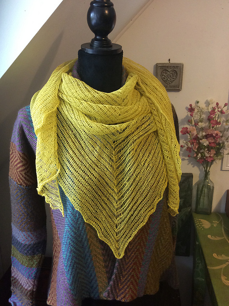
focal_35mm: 32
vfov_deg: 56.9
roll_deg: +1.1
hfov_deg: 44.1
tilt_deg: -17.1
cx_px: 114
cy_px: 153
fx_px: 283
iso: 125
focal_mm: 3.3
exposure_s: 1/25
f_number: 2.4
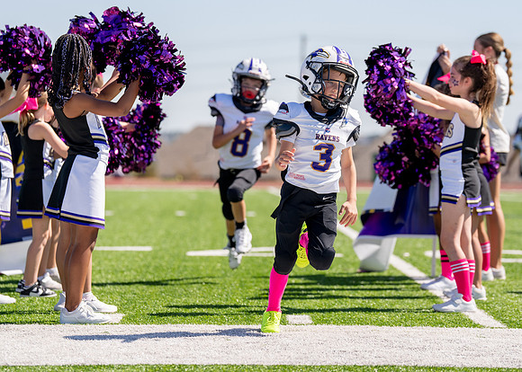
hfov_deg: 13.8
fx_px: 2160
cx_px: 264
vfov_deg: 9.9
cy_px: 159
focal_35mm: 146
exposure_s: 1/2500
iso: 160
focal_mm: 119
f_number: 2.8
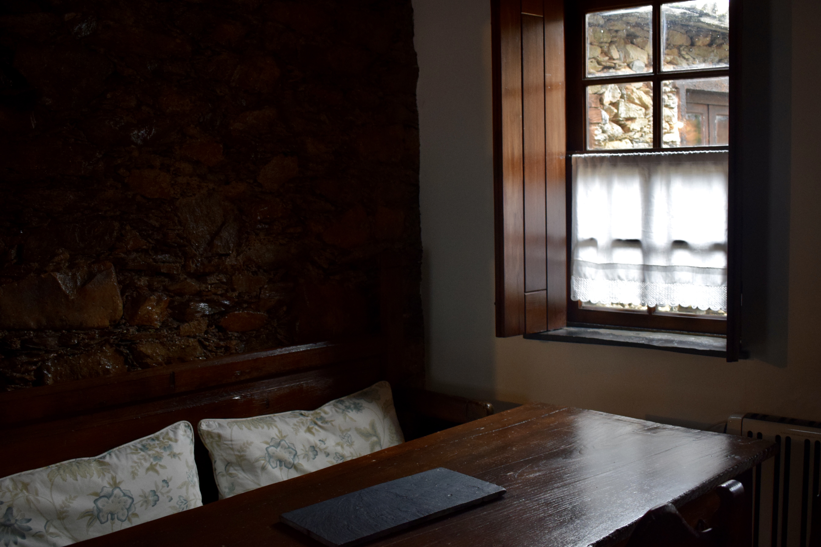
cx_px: 405
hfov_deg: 50.0
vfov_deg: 34.6
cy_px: 258
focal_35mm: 39
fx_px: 879
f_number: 3.8
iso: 1250
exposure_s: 1/60
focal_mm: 23
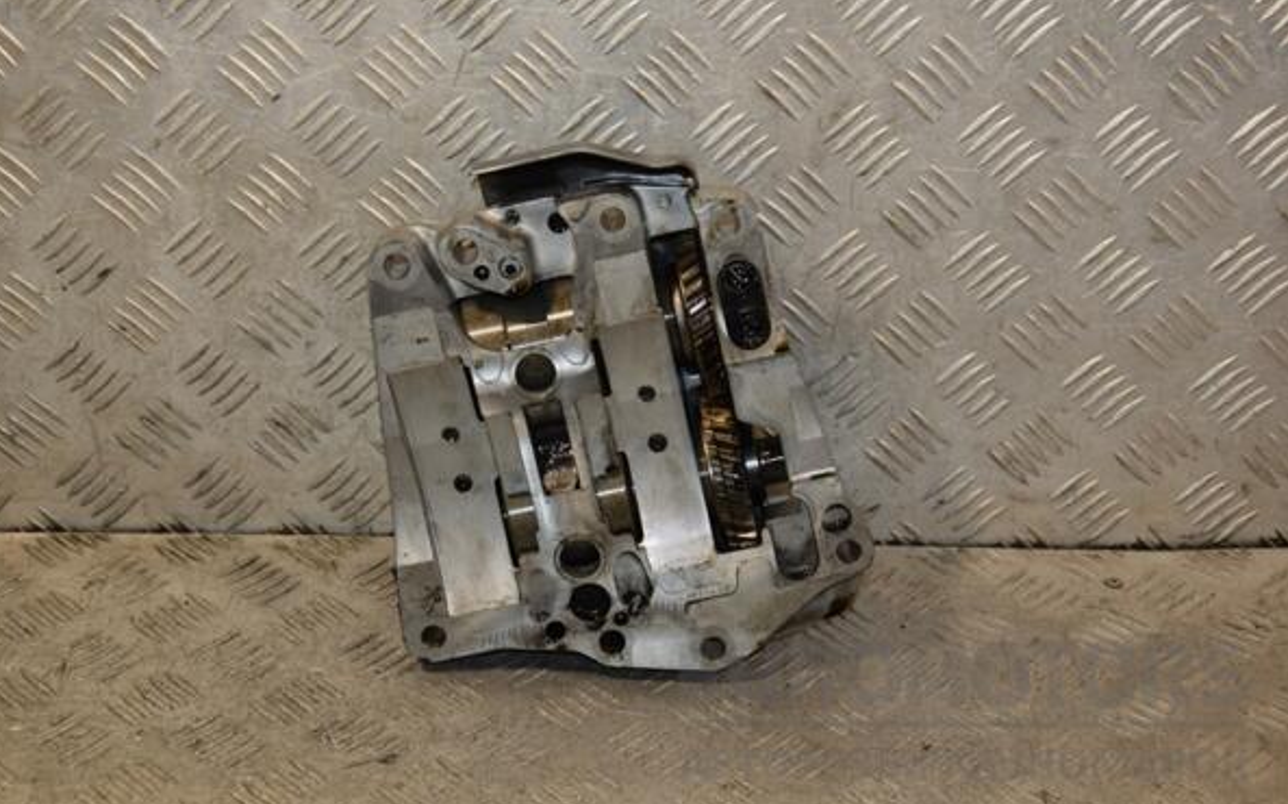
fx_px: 2281
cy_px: 385
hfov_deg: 31.5
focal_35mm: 65
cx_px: 639
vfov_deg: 20.0
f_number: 4.8
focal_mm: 42
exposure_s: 1/200
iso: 800
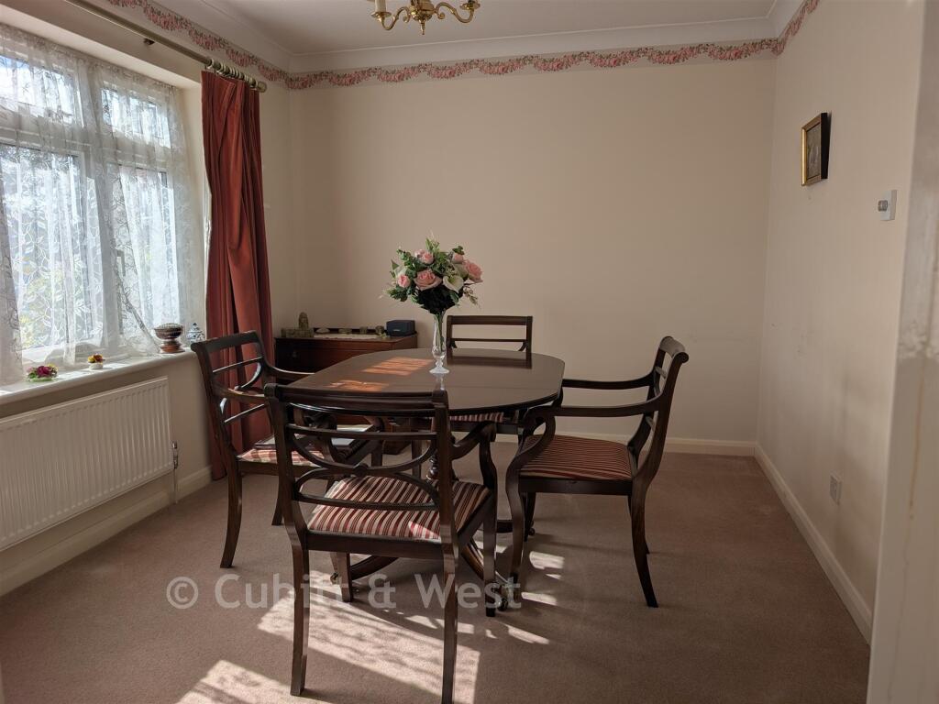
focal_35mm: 24
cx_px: 470
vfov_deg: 56.8
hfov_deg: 71.6
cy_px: 352
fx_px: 651
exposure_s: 1/484
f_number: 1.68
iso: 19
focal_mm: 6.9
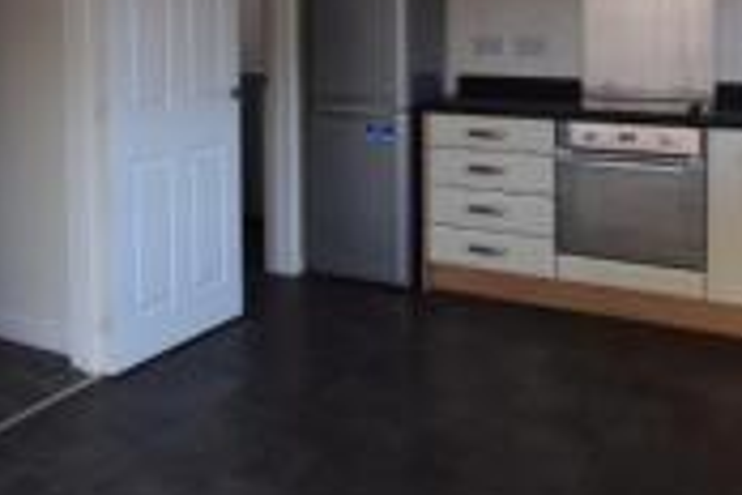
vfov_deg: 30.9
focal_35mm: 41
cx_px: 222
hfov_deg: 46.3
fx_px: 845
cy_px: 36
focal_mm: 10
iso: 400
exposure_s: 1/80
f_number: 4.5
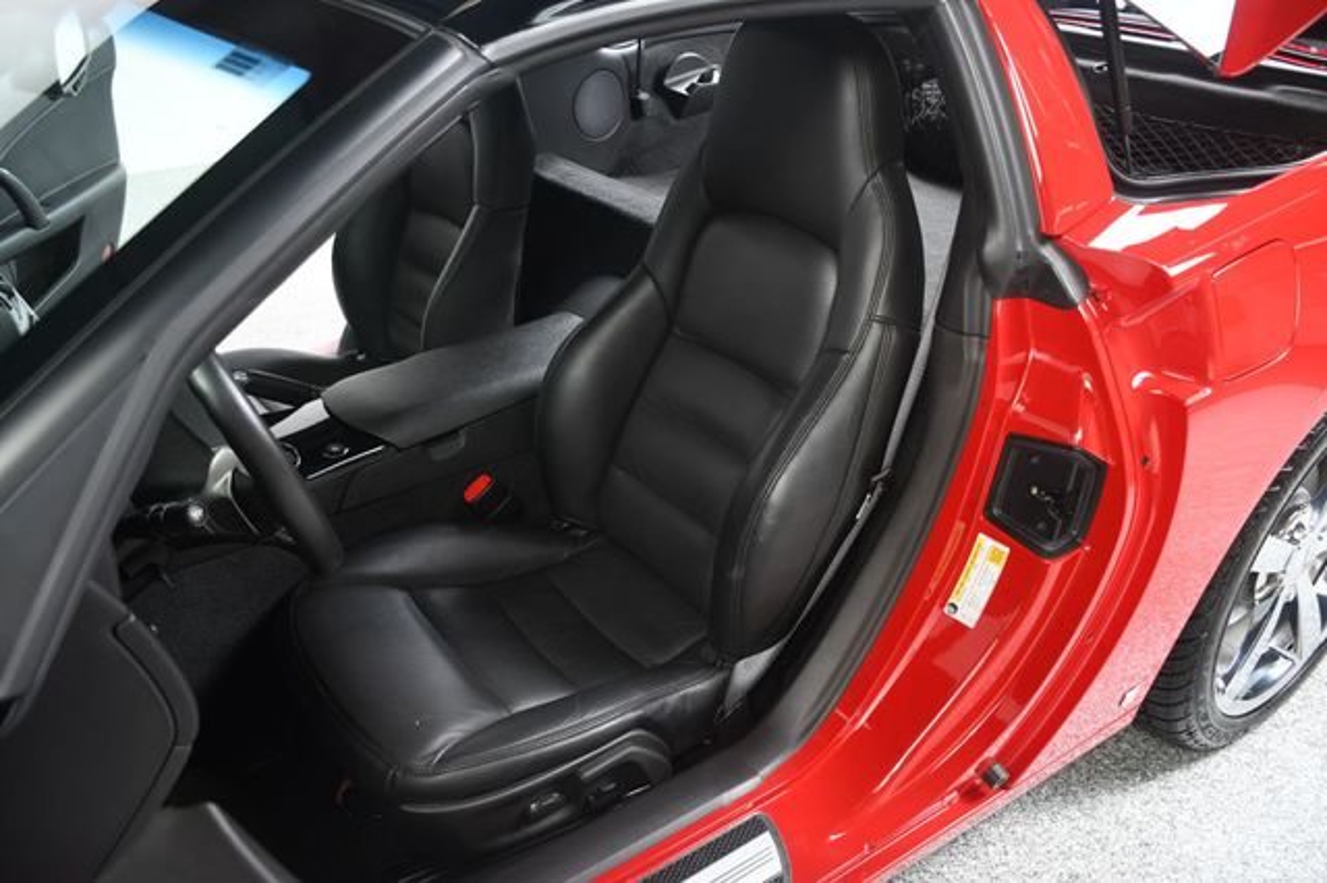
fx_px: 1105
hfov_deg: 62.0
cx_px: 664
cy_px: 442
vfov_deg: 43.6
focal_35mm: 30
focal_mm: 20
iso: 100
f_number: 3.5
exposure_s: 1/160
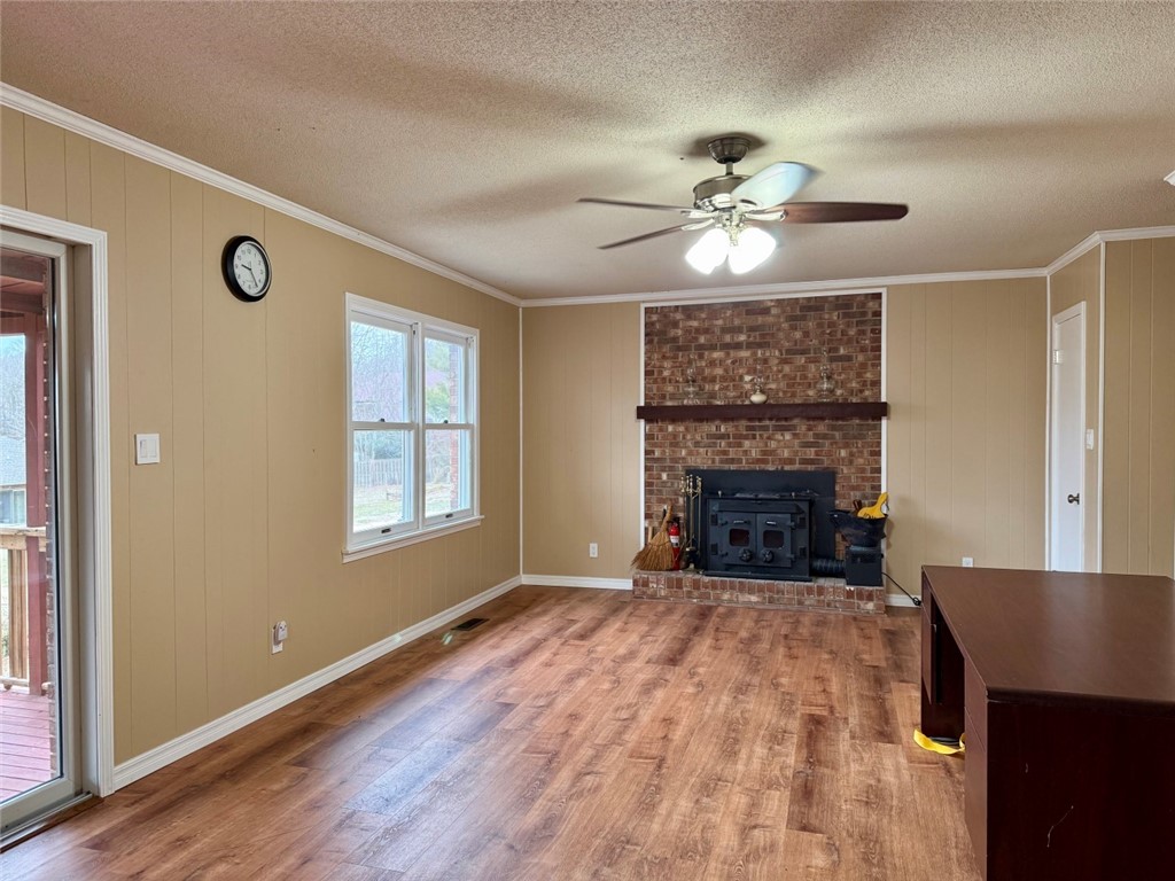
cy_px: 440
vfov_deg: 56.8
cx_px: 588
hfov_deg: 71.6
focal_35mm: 24
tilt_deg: -0.3
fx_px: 815
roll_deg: +0.8
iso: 200
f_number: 1.78
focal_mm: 6.76
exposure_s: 1/60
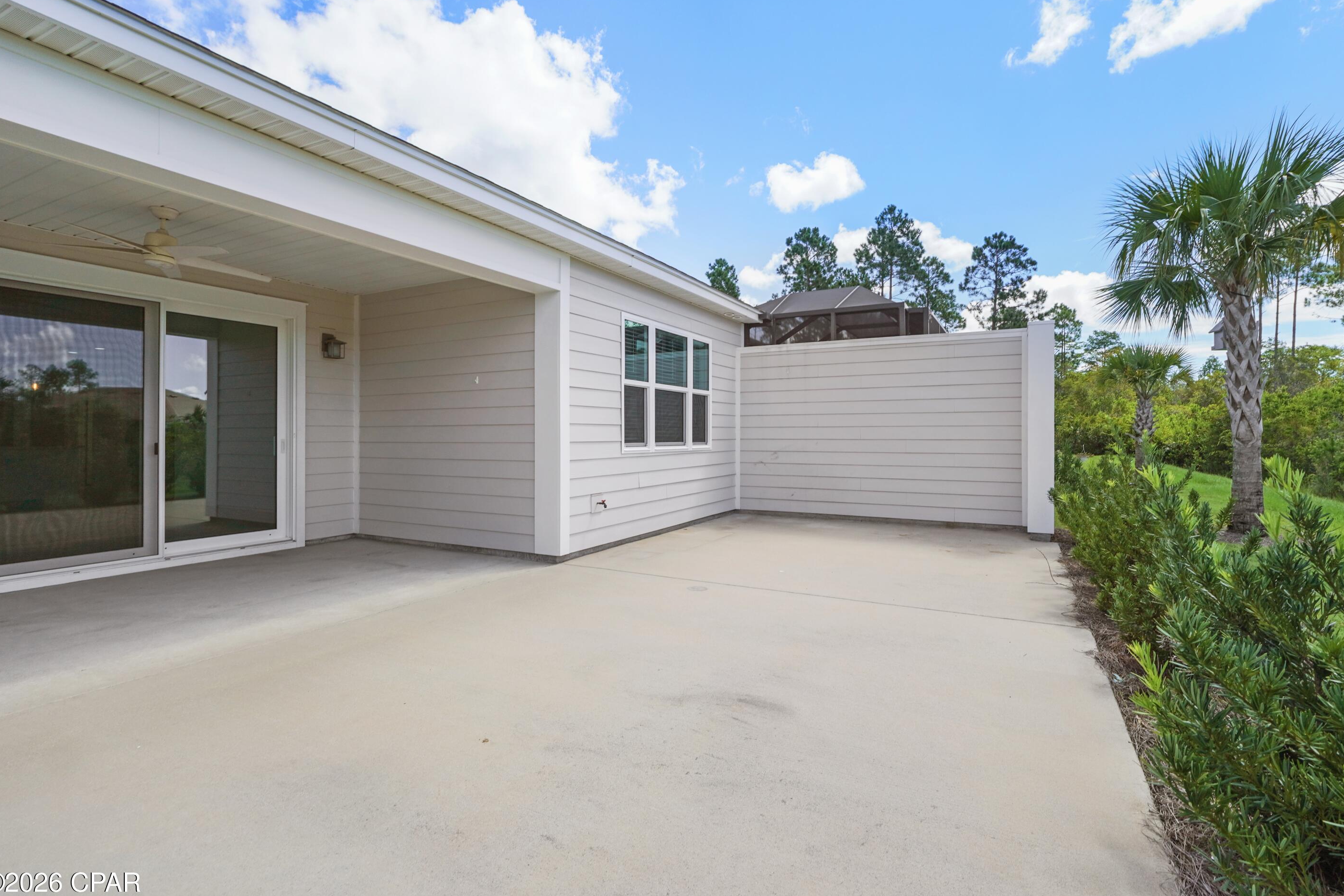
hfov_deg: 96.7
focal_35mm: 16
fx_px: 597
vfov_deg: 73.8
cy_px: 448
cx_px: 699
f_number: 6.3
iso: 100
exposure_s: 1/320
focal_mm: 10
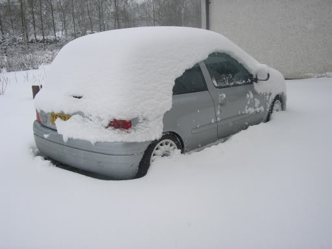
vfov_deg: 37.7
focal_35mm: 38
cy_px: 124
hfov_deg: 49.0
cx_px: 166
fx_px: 364
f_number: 4.1
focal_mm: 5.8
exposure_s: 1/500
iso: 50
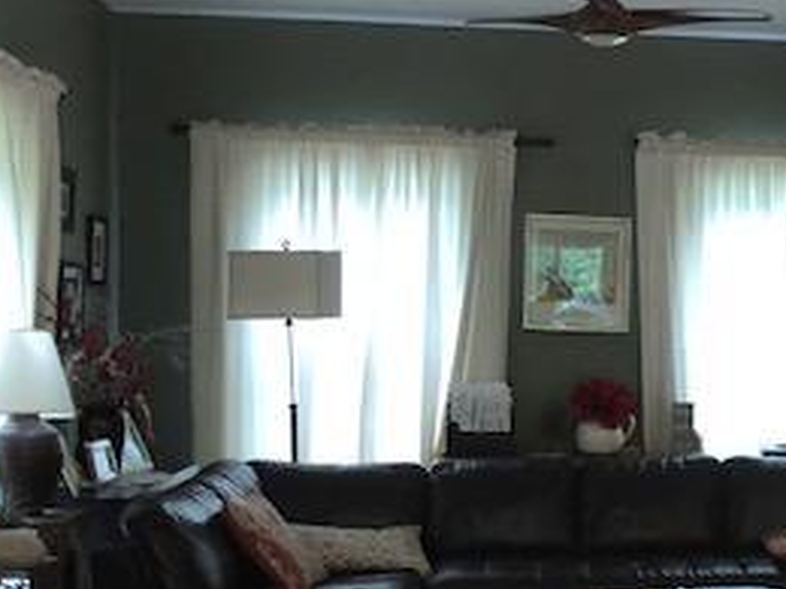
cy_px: 381
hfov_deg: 26.7
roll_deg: +0.5
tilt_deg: +1.1
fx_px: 1567
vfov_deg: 21.2
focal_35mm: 69
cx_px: 783
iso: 80
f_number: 1.8
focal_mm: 3.99
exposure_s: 1/15
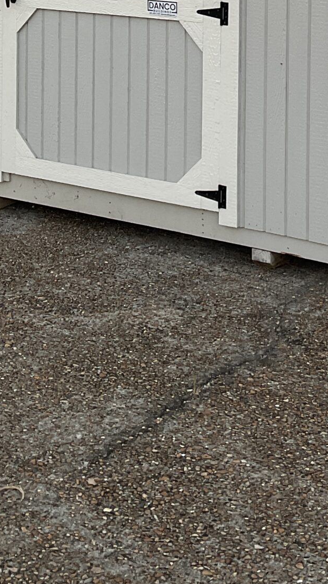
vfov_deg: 26.7
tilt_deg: -2.1
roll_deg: -1.4
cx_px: 259
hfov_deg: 16.4
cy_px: -55
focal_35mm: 73
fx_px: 1129
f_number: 1.8
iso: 20
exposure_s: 1/122
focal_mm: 3
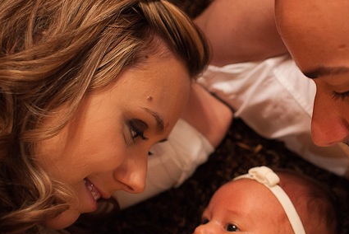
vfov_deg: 18.5
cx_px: 303
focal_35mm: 74
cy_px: 122
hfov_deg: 26.6
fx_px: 718
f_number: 2.5
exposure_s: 1/60
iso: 1000
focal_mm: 35
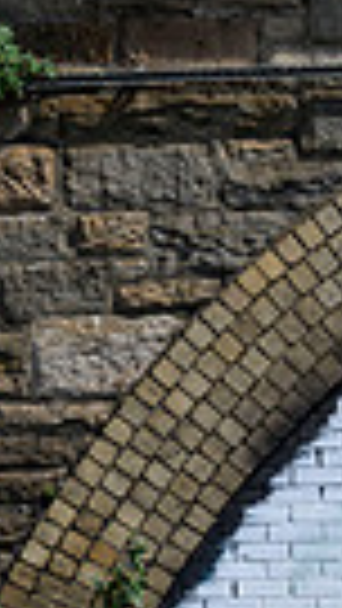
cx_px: -765
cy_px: 776
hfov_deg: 3.5
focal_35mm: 336
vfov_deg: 6.4
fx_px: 5414
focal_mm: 70
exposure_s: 1/1250
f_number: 5.6
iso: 160
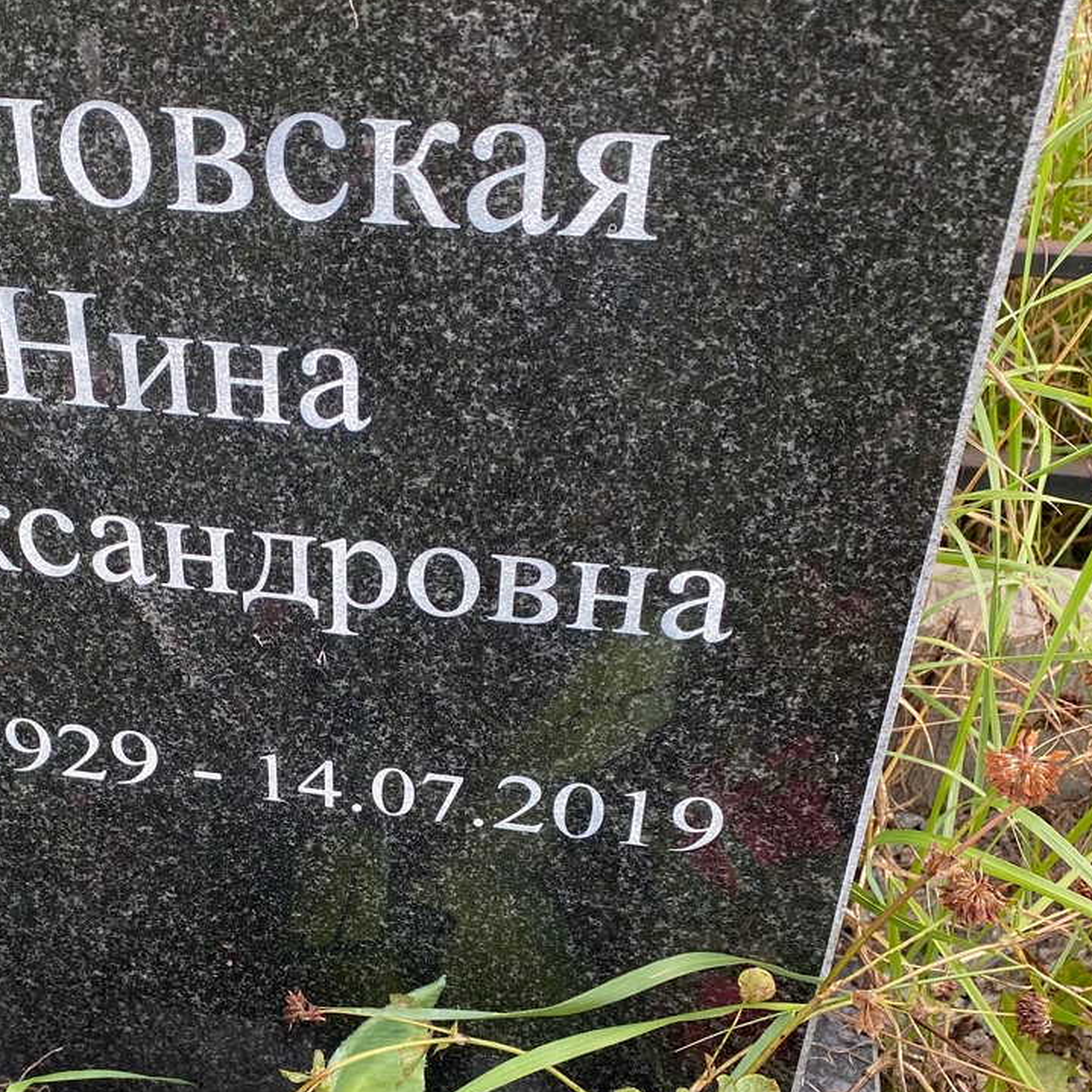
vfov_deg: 36.3
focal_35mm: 46
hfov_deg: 36.2
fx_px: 1642
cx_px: 325
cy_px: 764
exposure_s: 1/334
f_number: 1.8
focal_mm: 4.25
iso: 32
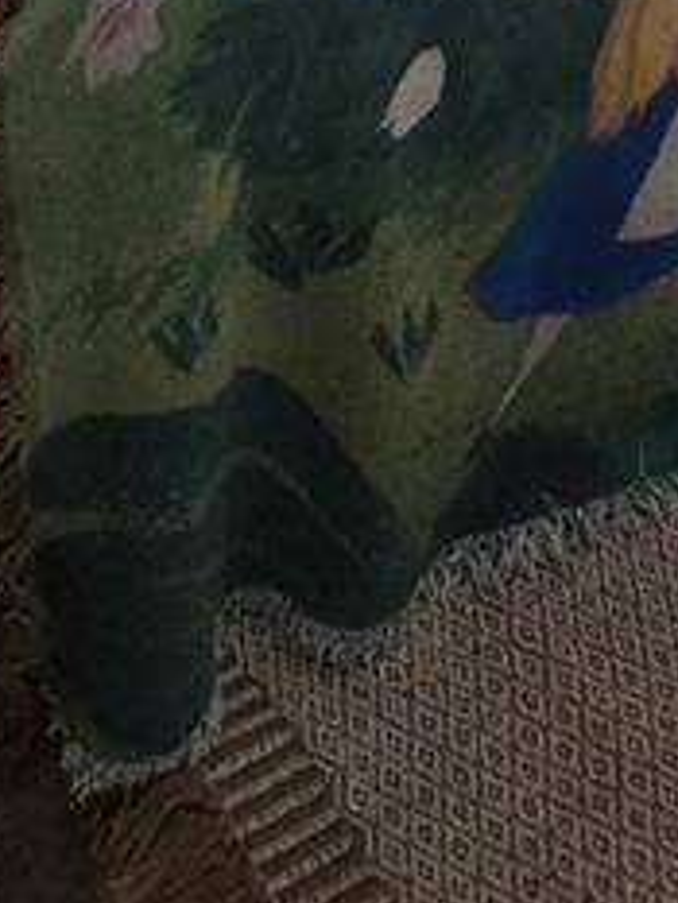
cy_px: -829
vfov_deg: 19.4
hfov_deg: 21.8
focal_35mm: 67
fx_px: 1748
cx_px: 198
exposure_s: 1/60
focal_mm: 2.2
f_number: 2.2
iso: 320
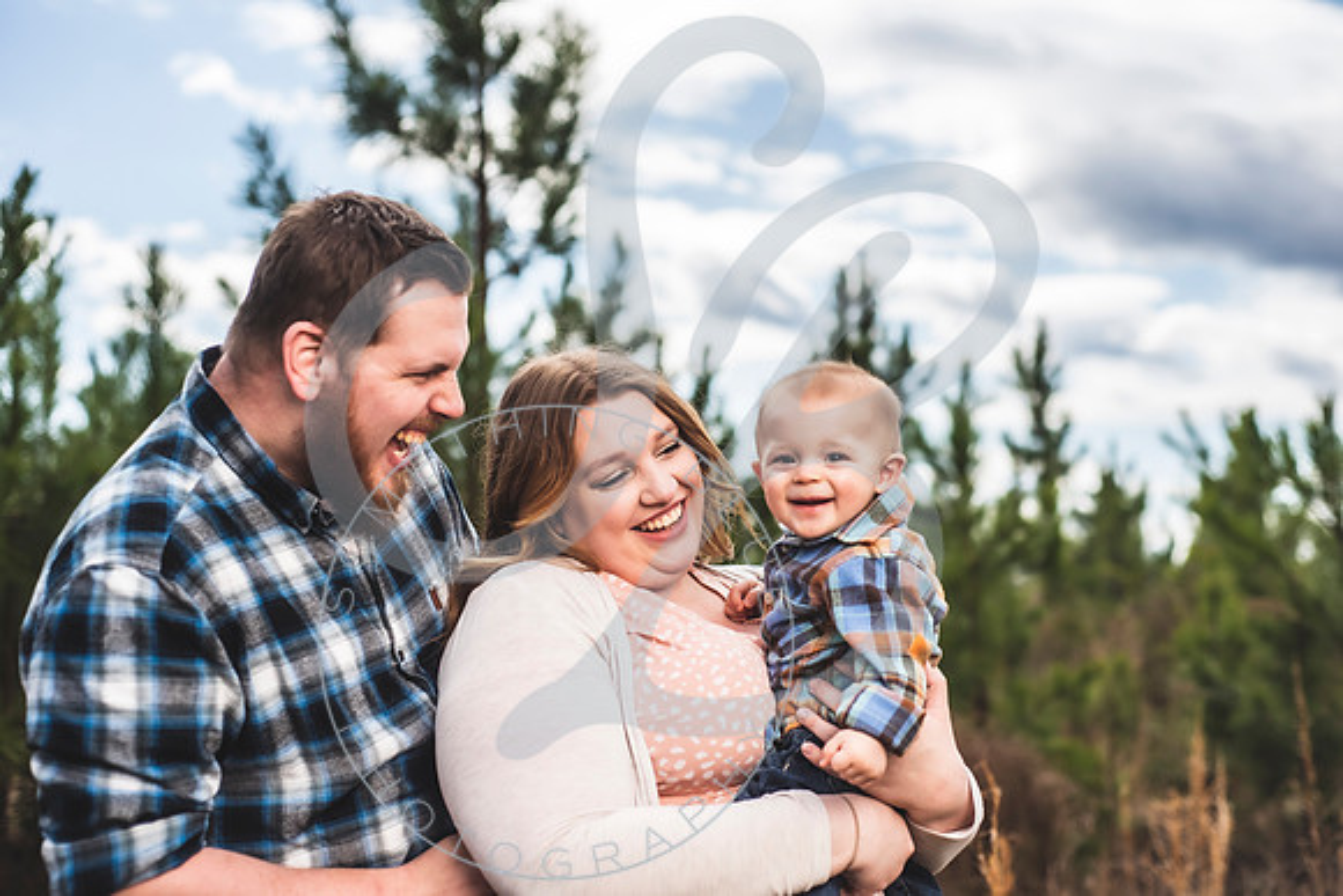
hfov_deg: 39.6
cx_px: 672
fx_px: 1866
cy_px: 448
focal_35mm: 50
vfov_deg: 27.0
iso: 100
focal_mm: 50
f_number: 2.8
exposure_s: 1/2000
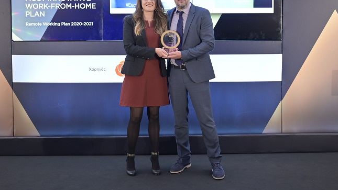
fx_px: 364
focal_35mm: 41
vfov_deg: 29.0
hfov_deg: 49.7
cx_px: 183
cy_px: 59
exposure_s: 1/125
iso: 1000
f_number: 2.8
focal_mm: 31.5
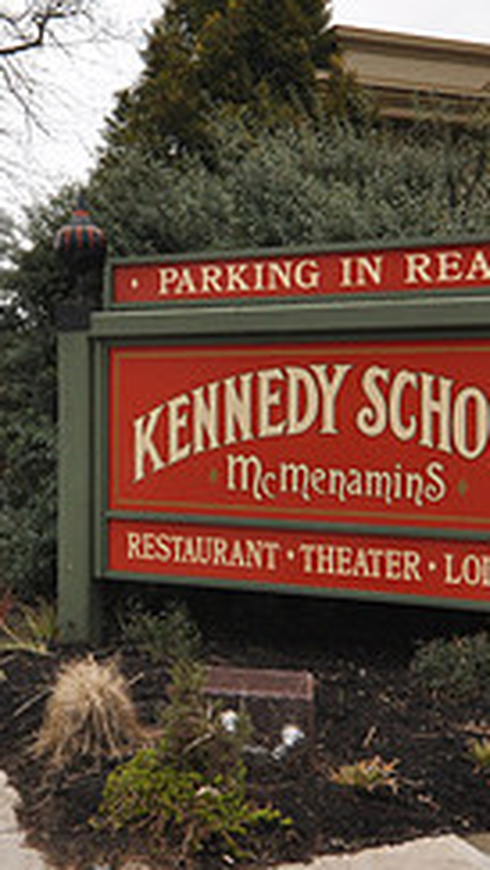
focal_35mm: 41
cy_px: 367
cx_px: 107
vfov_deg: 48.9
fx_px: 951
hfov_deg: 28.4
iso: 400
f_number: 14
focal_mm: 11
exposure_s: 1/60
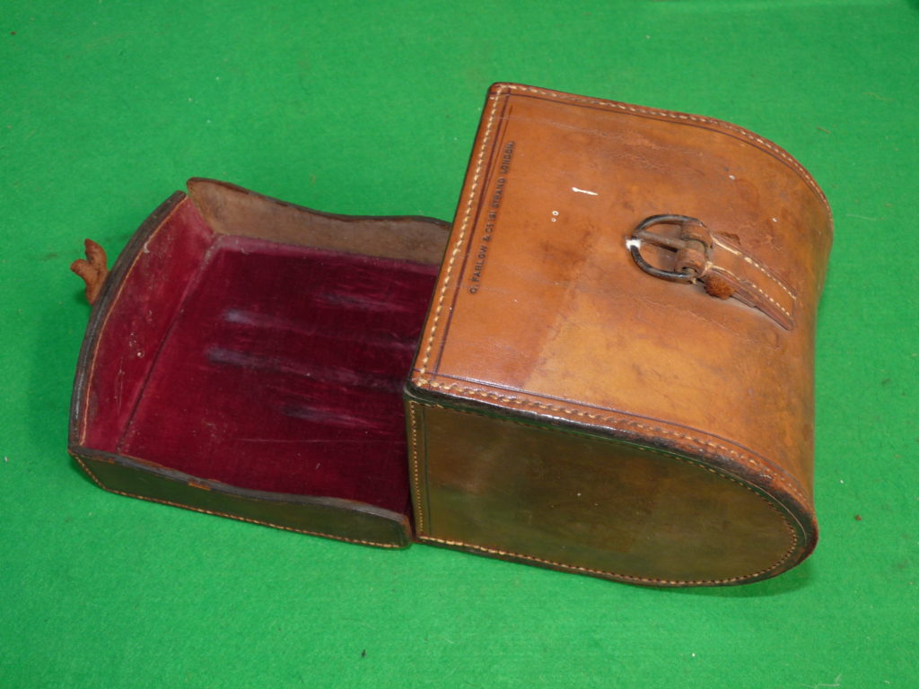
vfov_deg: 36.8
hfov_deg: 47.9
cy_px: 344
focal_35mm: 39
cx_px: 460
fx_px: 1035
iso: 100
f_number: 4
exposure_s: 1/30
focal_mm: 6.9
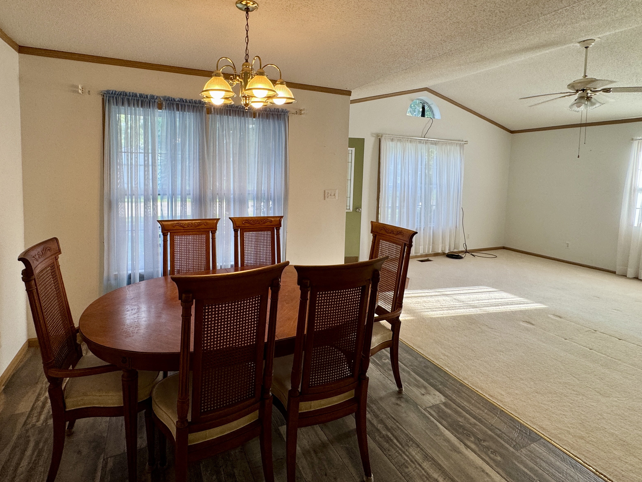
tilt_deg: -3.7
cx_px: 290
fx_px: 334
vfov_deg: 71.0
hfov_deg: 87.5
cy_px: 196
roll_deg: -0.4
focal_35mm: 18
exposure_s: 1/120
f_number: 2.2
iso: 125
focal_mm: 2.22
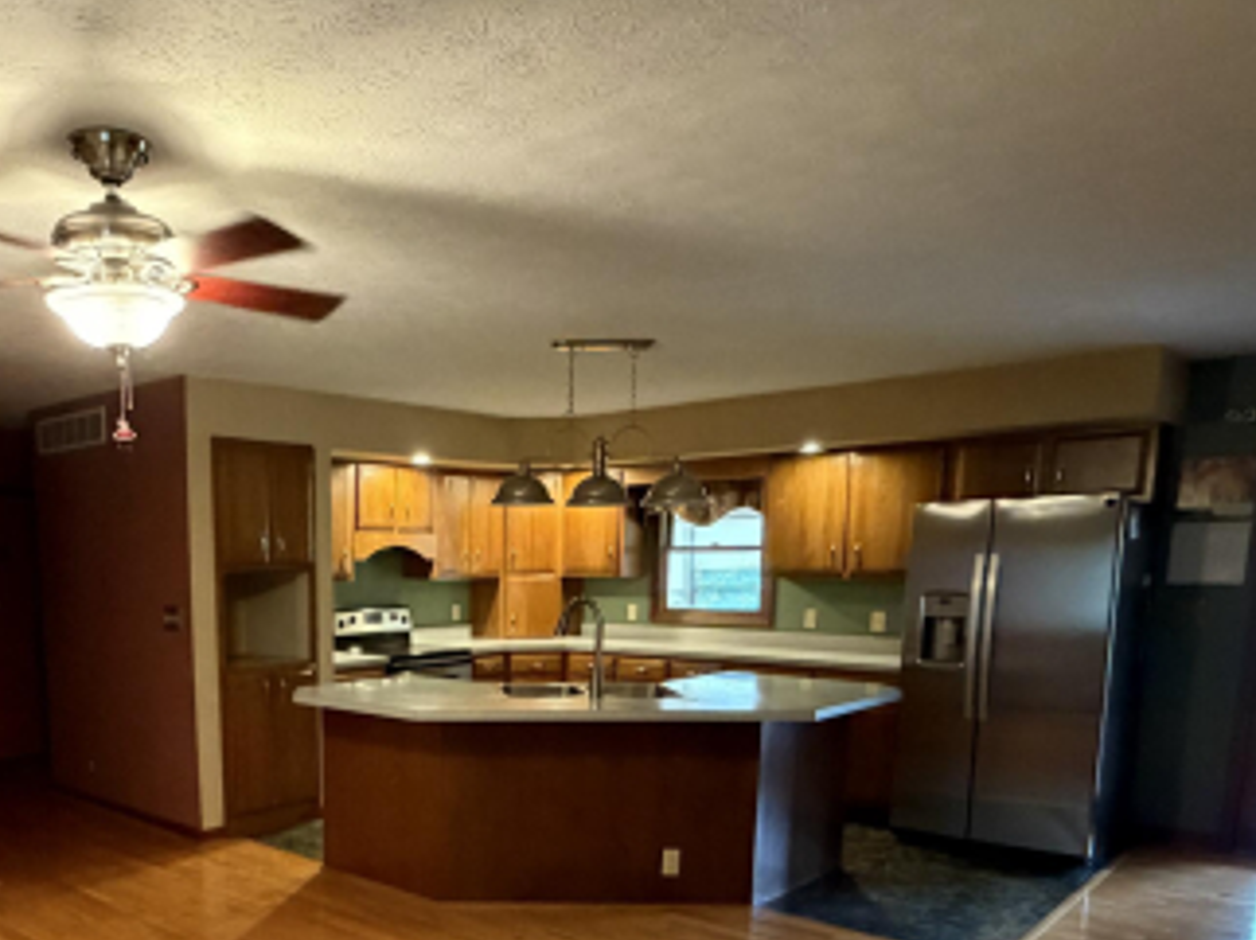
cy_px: 729
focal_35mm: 29
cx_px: 376
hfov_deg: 59.6
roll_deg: +1.3
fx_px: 1051
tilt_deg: -9.2
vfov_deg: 46.1
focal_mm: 2.22
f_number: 2.2
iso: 1000
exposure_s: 1/60
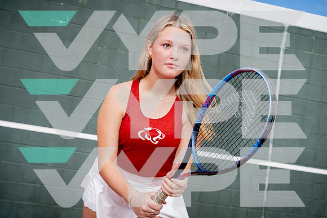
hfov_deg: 45.4
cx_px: 164
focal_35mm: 43
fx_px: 391
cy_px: 109
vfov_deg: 31.2
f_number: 5.6
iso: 100
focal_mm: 43
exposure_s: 1/250
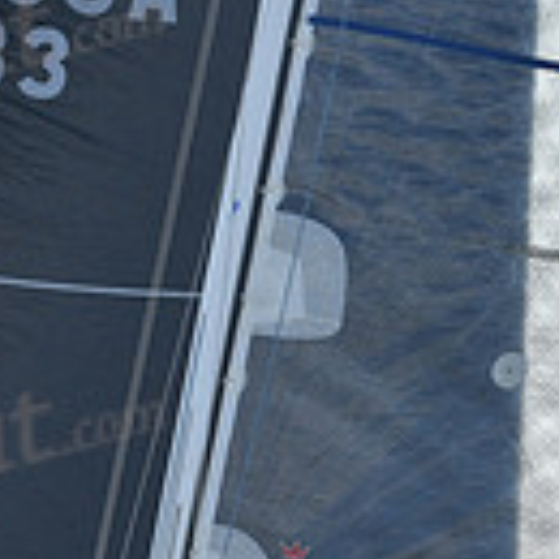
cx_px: 391
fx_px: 6778
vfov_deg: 4.7
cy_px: 639
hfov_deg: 4.7
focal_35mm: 371
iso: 250
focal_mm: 98
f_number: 8
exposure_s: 1/1000
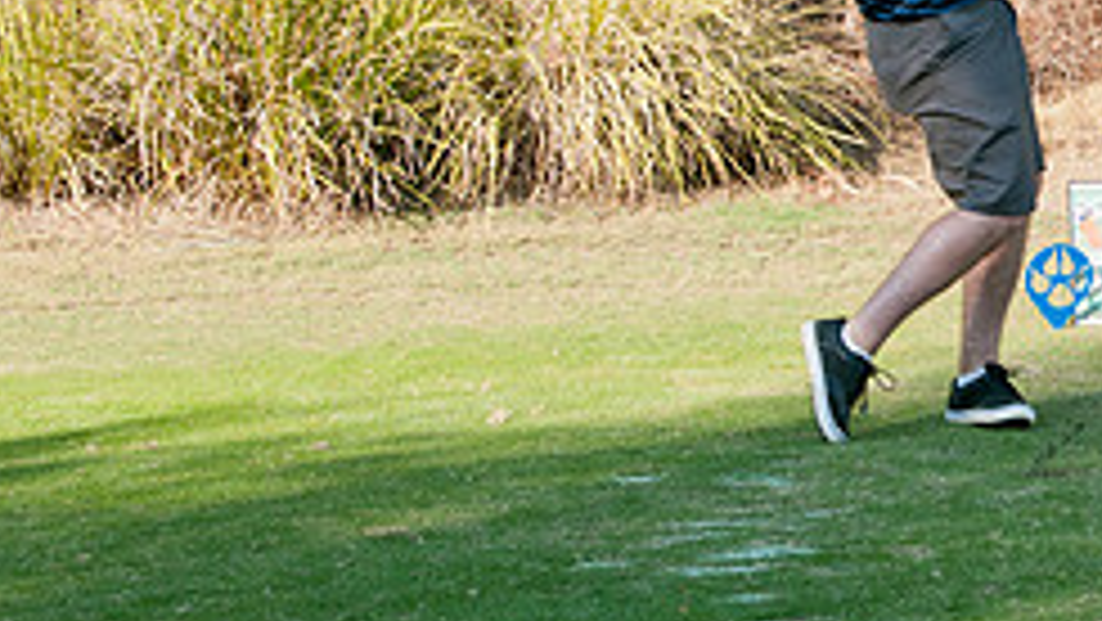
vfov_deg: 11.5
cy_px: -34
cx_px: 1210
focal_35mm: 104
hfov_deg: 19.7
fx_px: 3040
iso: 250
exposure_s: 1/125
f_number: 5.6
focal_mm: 28
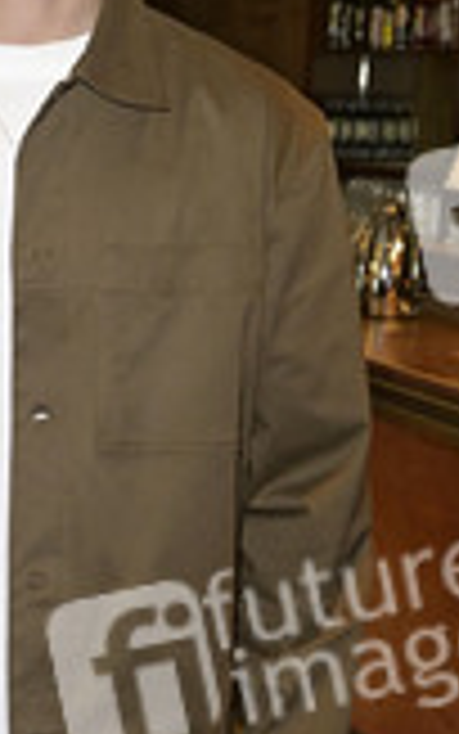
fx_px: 1600
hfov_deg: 15.6
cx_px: -130
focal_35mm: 80
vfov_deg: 25.8
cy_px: 423
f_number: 5
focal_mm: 32
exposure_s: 1/80
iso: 2500
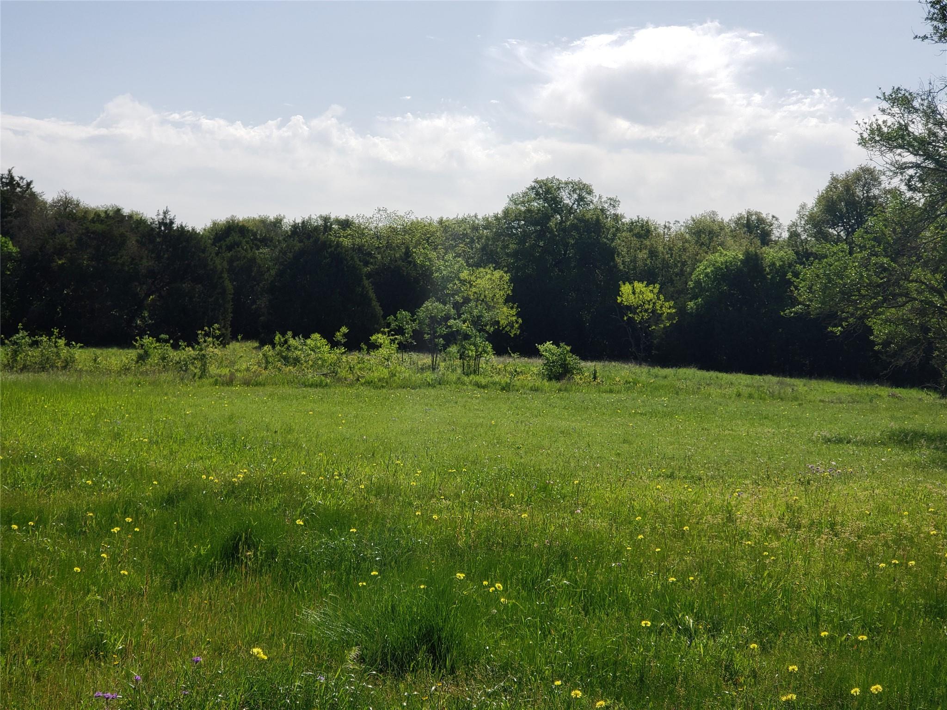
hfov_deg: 36.8
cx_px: 474
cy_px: 355
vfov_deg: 28.0
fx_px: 1423
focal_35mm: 52
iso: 32
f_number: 2.4
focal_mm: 6
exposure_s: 1/1076
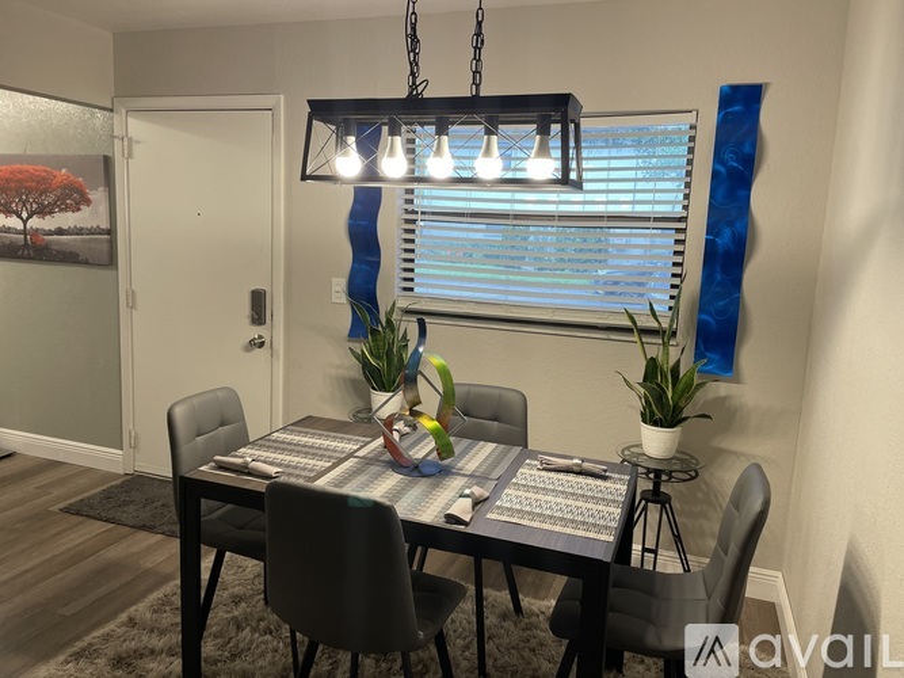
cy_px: 339
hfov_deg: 67.3
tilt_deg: -8.6
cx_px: 452
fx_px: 679
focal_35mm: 26
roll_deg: -2.4
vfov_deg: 53.0
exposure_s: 1/120
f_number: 1.6
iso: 80
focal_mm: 4.2
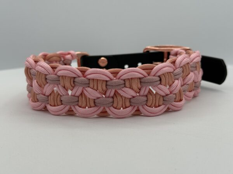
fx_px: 323
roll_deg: +2.2
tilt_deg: -13.4
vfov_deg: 30.3
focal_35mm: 48
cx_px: 116
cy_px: 87
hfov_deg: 39.7
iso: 64
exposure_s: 1/2577
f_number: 1.78
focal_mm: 6.76
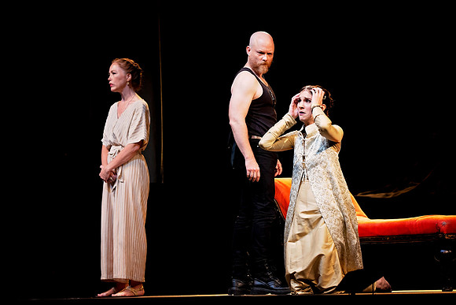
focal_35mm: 200
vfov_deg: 6.9
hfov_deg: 10.3
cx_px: 228
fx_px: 2534
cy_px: 152
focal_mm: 200
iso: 1600
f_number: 6.7
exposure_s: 1/125
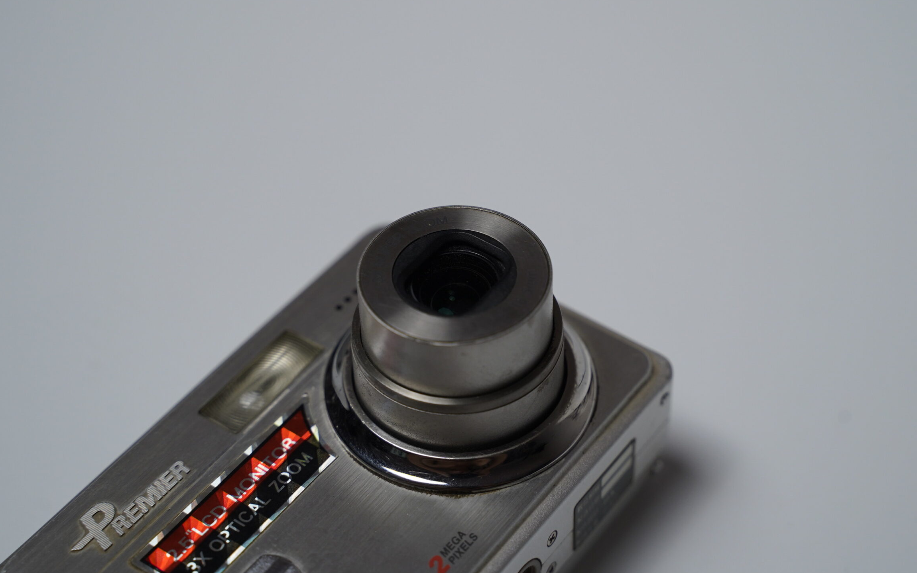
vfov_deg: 15.4
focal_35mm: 85
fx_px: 2124
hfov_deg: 24.4
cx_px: 496
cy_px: 251
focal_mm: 75
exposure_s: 1/125
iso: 640
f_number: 6.3
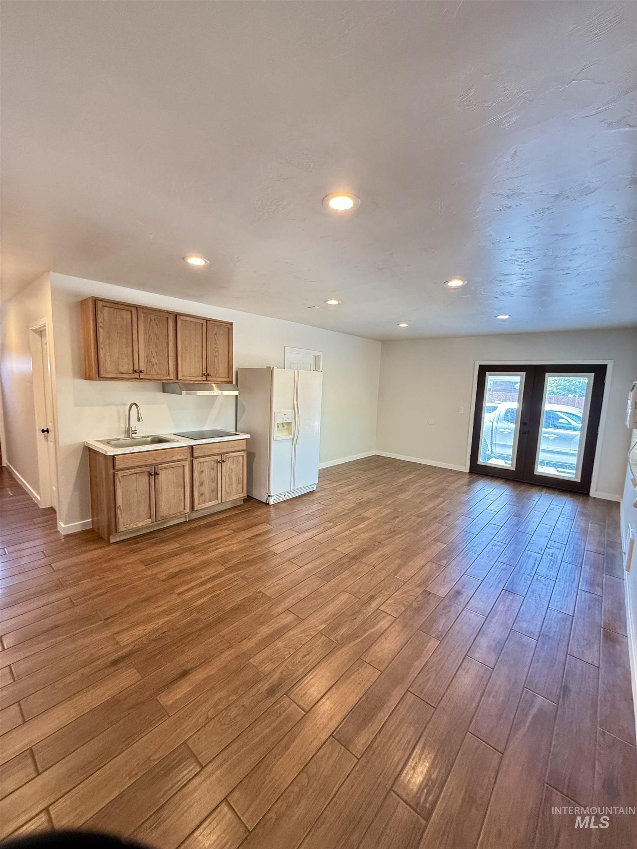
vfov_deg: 102.1
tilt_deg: -7.2
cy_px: 424
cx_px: 318
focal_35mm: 14
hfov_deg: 85.7
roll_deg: -2.3
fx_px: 344
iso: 400
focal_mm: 2.22
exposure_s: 1/71
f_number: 2.2
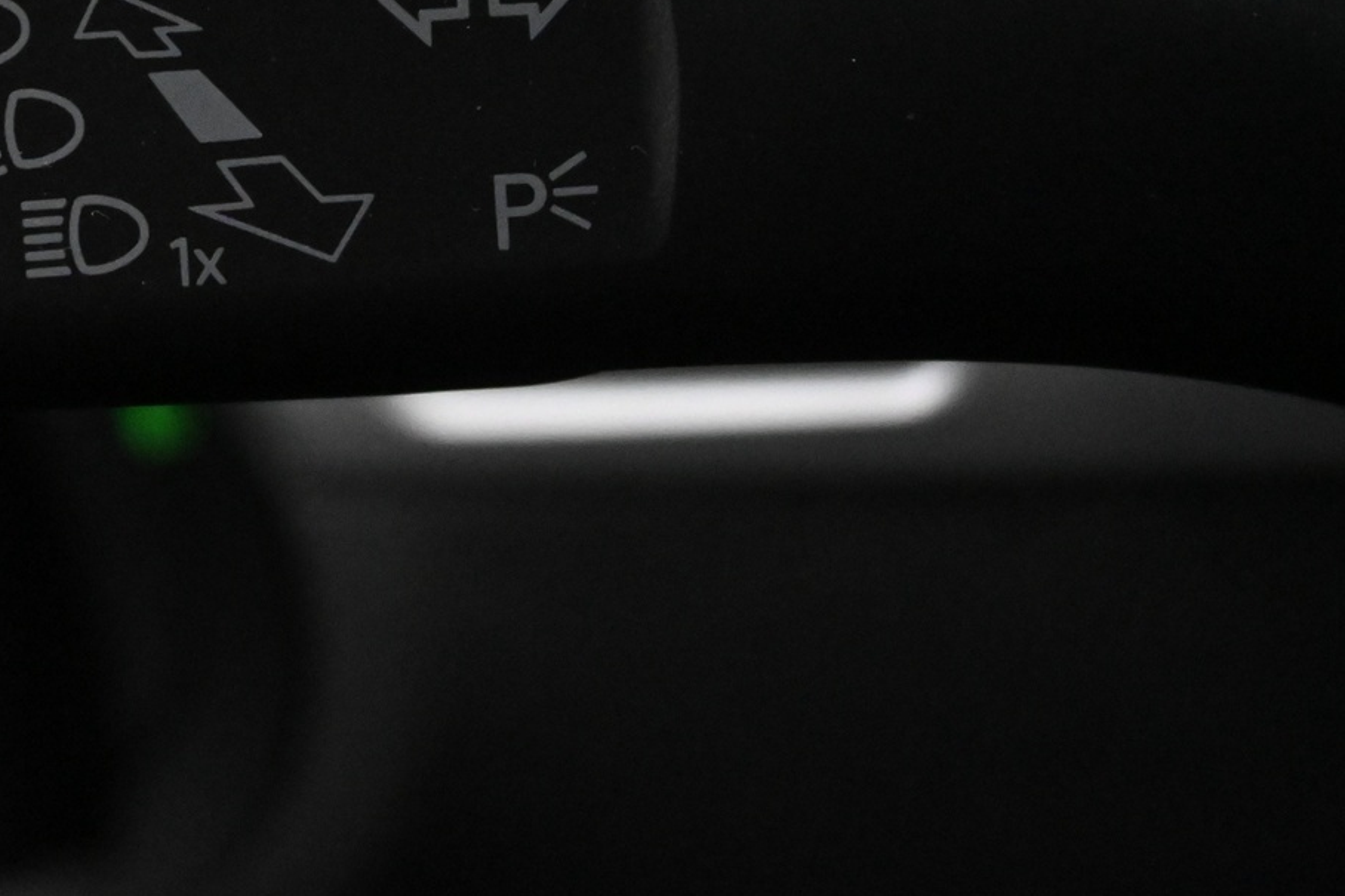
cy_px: 126
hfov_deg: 22.1
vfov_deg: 14.9
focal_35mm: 91
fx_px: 3399
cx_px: 261
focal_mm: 34
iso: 8000
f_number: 5
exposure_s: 1/50
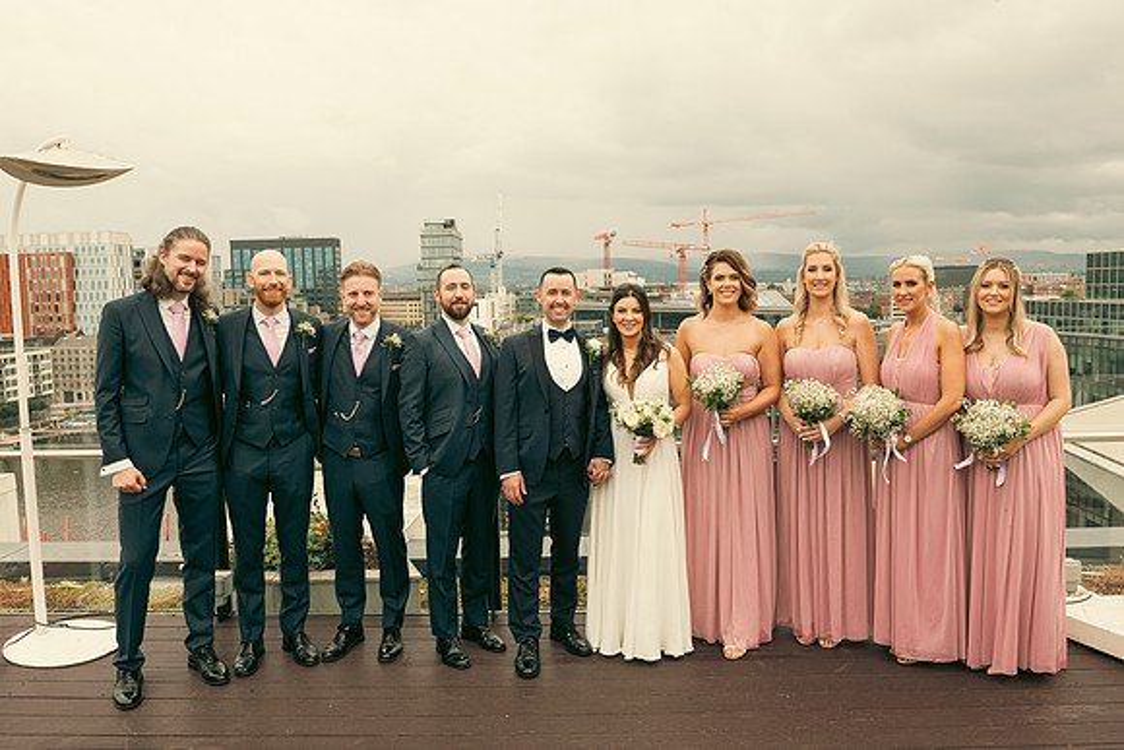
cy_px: 375
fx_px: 844
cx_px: 562
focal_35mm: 27
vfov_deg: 47.9
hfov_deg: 67.3
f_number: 6.3
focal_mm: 26
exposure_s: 1/250
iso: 320
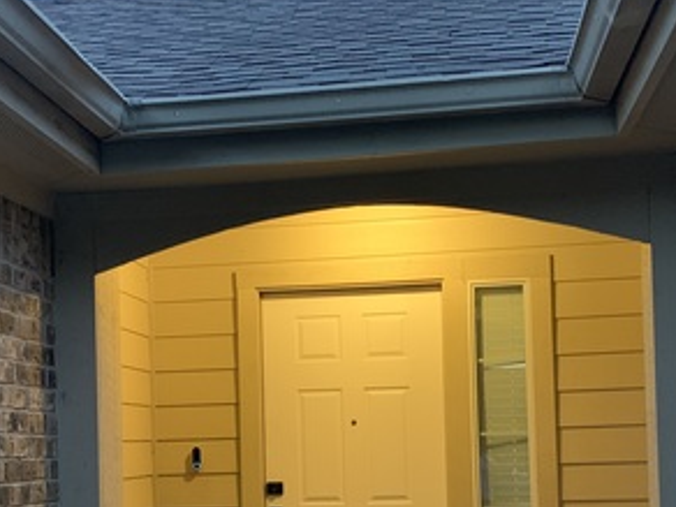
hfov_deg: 33.8
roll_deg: +2.2
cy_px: 414
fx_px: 1113
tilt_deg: +1.3
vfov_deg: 25.2
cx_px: 322
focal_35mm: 57
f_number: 1.8
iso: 500
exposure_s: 1/30
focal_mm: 4.25
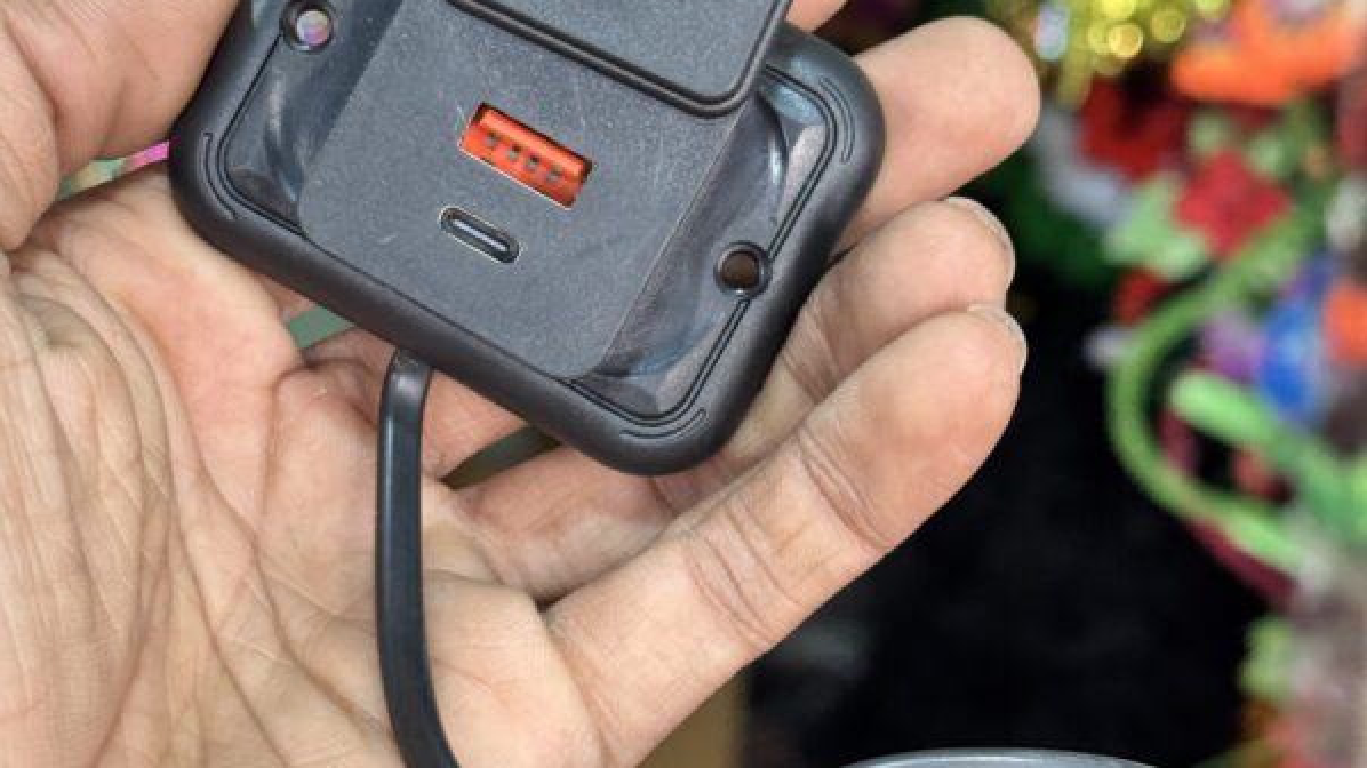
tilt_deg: -5.1
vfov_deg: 17.2
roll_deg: -4.3
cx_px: 684
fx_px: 2537
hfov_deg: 30.2
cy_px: 347
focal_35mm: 70
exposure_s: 1/50
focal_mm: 6.76
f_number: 1.78
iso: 200
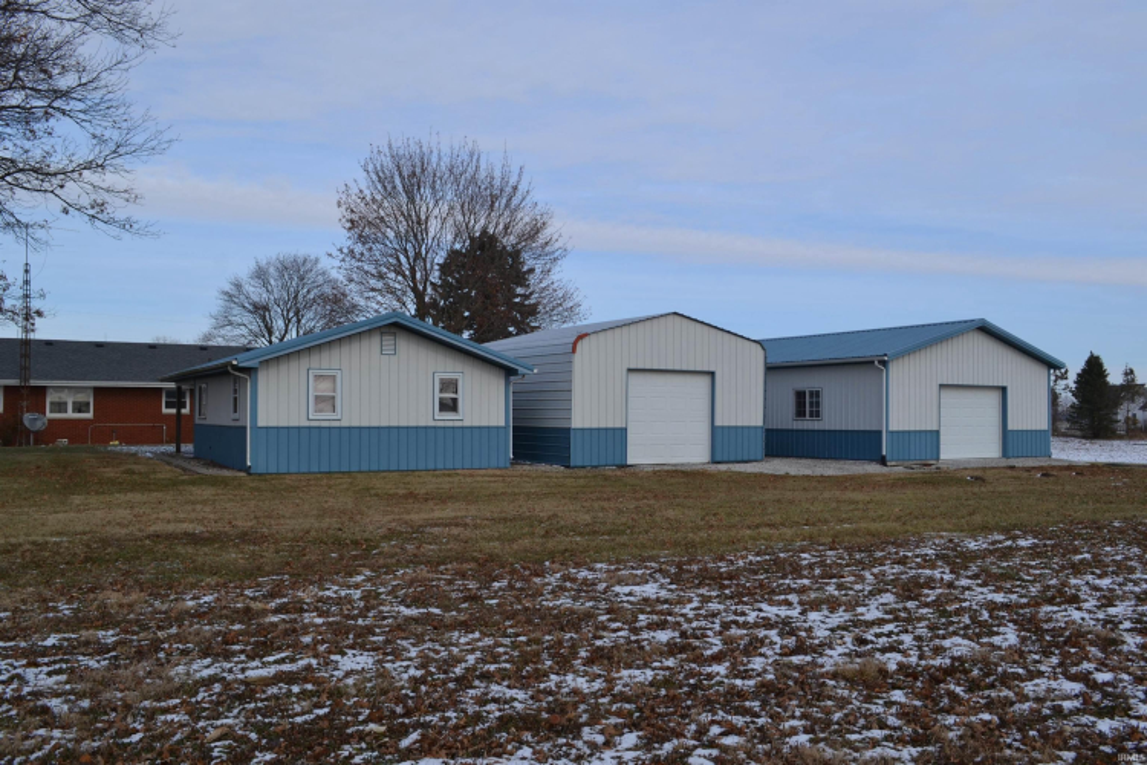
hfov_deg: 61.9
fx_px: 956
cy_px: 382
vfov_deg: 43.6
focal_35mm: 30
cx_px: 574
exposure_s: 1/250
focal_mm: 20
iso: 100
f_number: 8
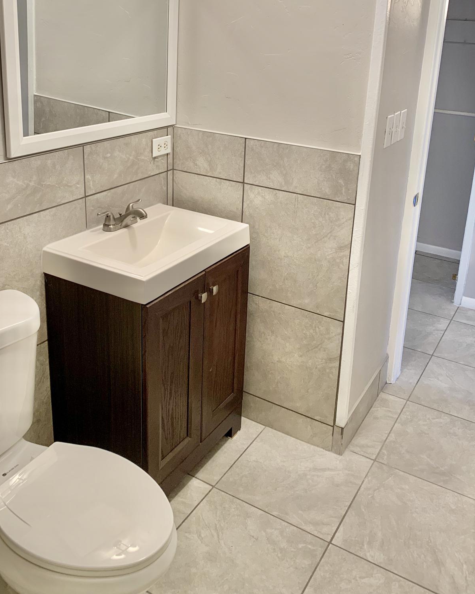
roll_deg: -2.2
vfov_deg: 52.1
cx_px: 245
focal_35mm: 34
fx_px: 598
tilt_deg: -17.0
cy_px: 212
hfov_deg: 43.3
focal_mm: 4.25
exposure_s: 1/60
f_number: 1.8
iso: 64
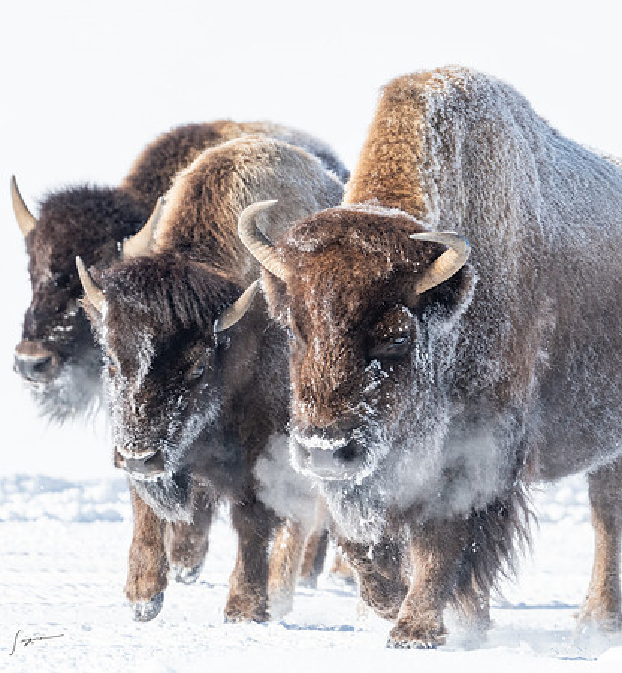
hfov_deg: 2.5
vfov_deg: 2.7
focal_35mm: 683
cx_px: 340
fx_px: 14465
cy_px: 333
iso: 450
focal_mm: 500
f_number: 10
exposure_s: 1/640
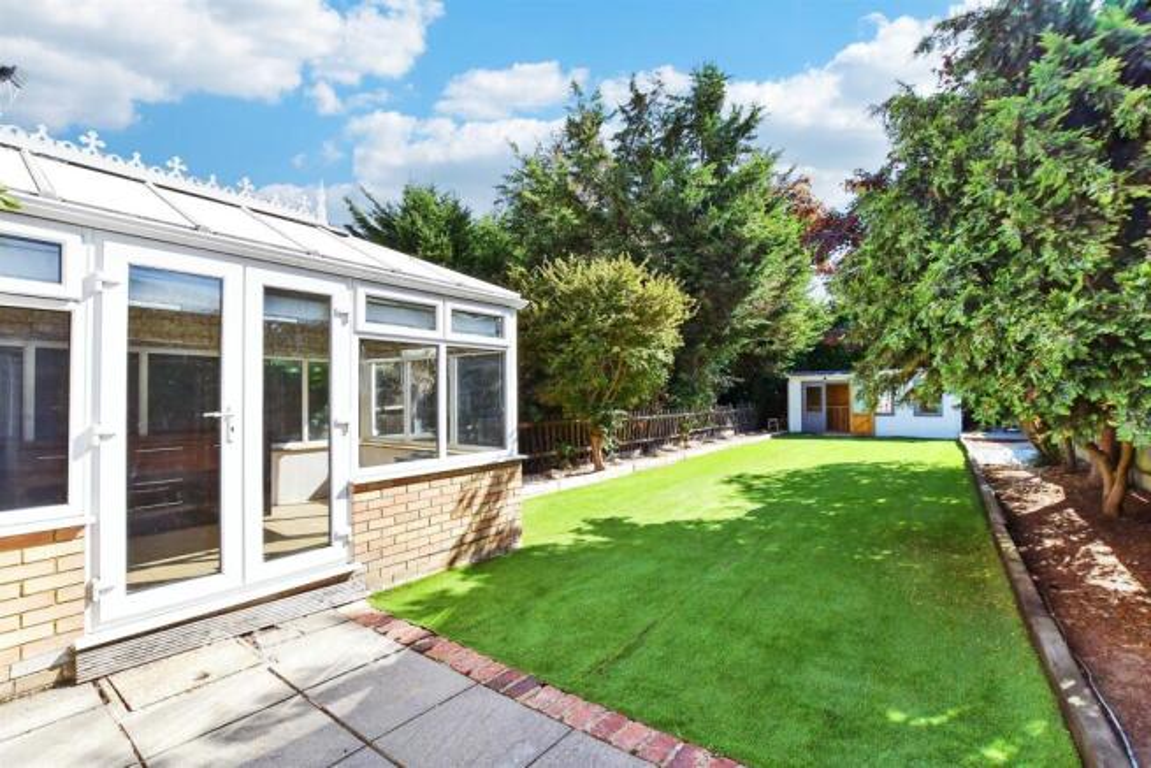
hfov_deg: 71.5
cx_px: 576
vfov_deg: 51.3
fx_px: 799
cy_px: 384
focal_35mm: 25
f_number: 8
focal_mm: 17
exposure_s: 1/500
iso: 320
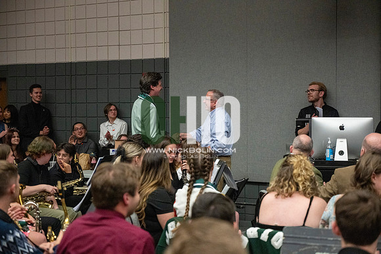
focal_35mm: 70
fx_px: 741
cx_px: 190
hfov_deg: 28.8
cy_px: 127
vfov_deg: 19.5
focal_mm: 70
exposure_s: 1/500
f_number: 4
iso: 10000
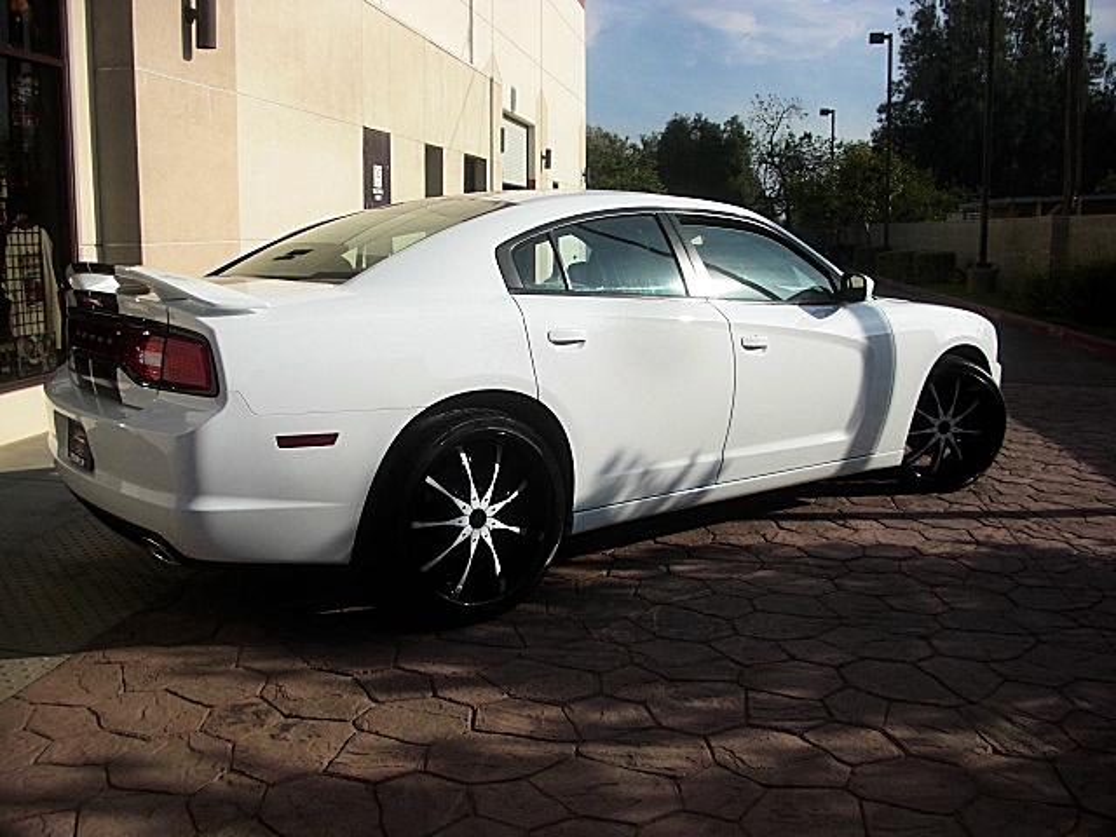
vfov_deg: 39.7
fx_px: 1161
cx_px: 558
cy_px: 418
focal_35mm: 36
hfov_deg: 51.4
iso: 50
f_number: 7.9
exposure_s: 1/160
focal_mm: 6.3
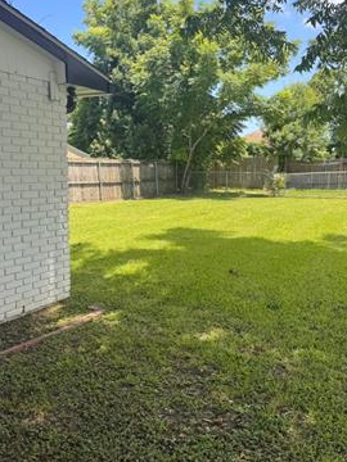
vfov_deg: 56.8
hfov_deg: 44.1
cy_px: 228
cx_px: 186
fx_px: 428
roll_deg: +1.2
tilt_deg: -6.7
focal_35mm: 32
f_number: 1.78
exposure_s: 1/1131
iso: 80
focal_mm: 6.76
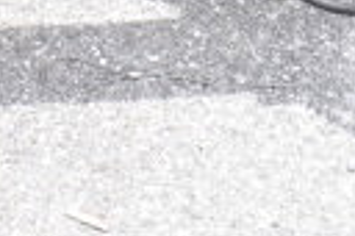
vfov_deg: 9.5
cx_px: -183
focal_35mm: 129
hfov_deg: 14.8
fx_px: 1270
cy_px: -310
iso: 200
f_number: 5.6
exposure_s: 1/125
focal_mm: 18
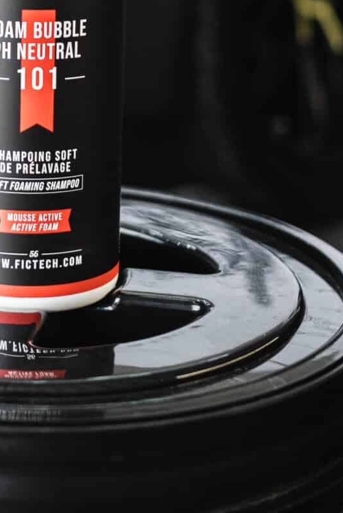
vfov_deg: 17.6
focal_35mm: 113
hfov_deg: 11.9
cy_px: -20
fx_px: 1614
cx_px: -46
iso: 250
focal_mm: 23
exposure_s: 1/160
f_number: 2
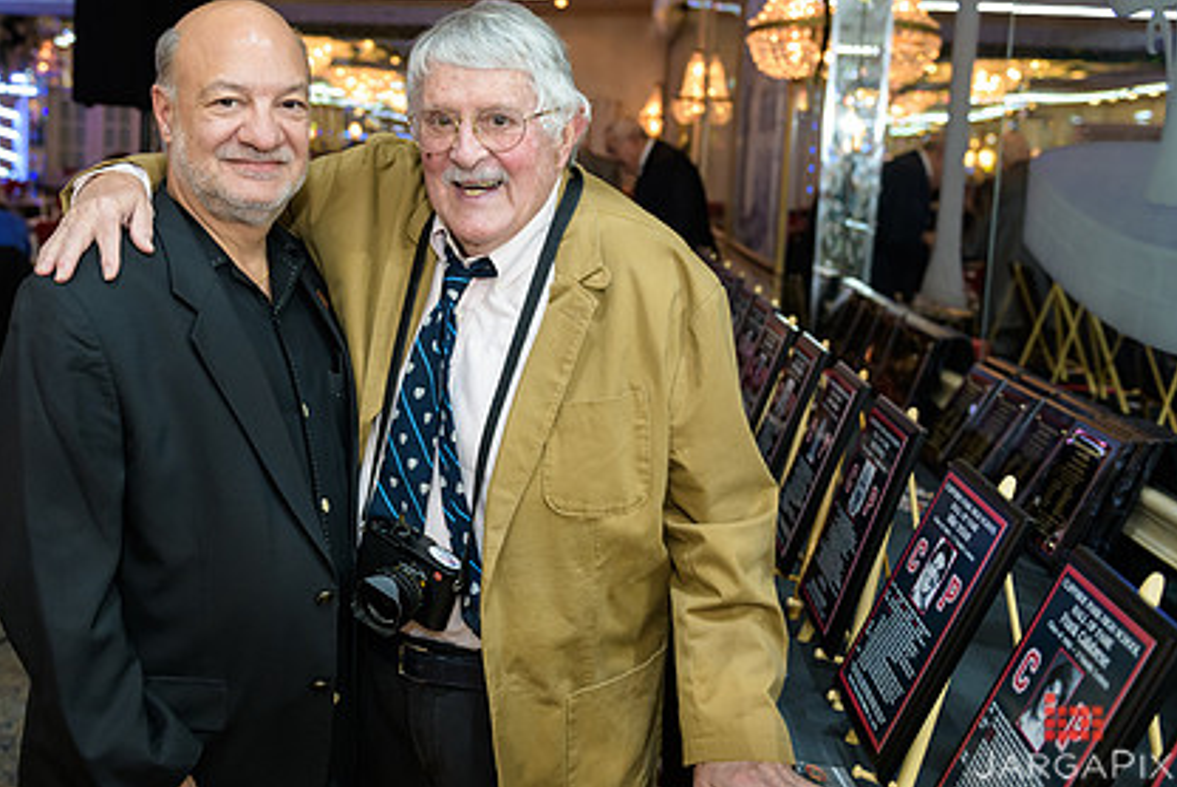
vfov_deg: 34.1
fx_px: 1276
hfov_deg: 48.9
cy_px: 293
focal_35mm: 39
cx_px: 424
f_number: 3.2
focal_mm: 28
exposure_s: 1/125
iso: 1000
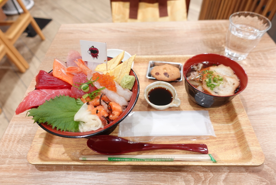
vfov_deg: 53.2
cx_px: 138
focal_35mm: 24
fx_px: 184
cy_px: 92
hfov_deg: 73.7
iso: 125
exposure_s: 1/50
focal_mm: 9.4
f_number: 2
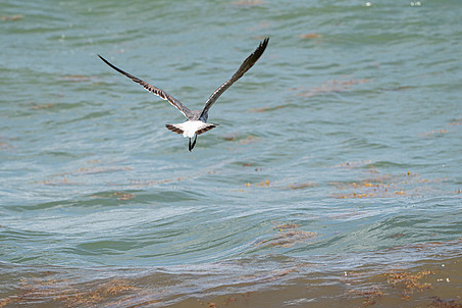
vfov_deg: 2.7
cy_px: 127
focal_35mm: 512
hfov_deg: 4.0
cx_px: 233
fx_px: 6570
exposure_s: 1/1250
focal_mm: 400
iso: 640
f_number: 10
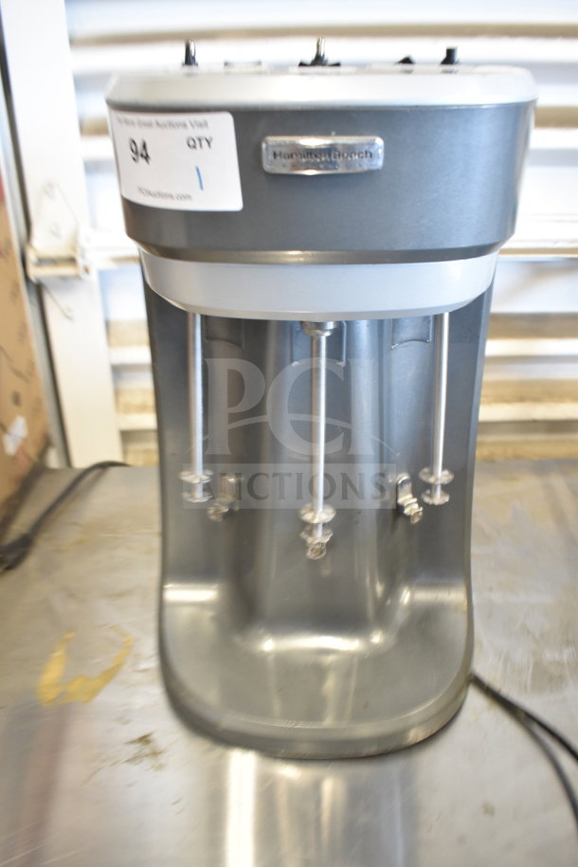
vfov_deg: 61.9
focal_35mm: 30
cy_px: 434
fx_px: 722
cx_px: 289
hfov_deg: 43.6
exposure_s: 1/30
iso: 1400
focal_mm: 20
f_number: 3.5
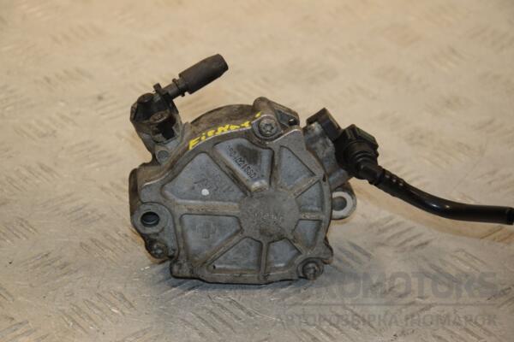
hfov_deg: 18.2
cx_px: 257
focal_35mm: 112
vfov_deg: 12.2
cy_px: 171
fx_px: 1606
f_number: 6.3
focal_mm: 75
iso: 800
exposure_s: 1/200
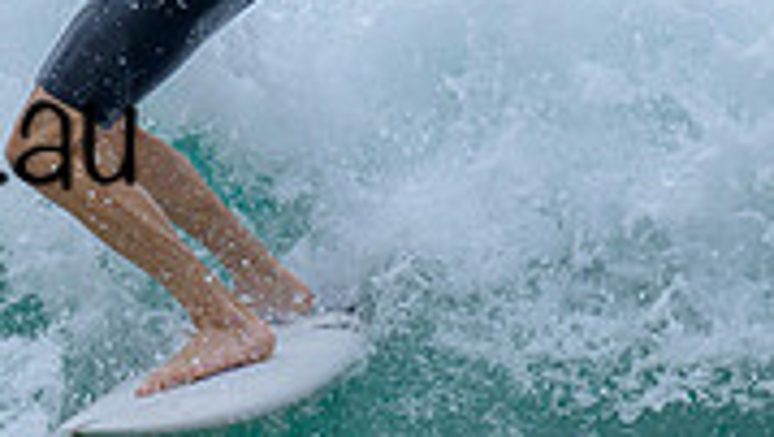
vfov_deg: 0.4
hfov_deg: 0.8
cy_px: 84
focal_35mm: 2717
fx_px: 55804
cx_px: -320
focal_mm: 800
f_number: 6.3
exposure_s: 1/2000
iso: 280
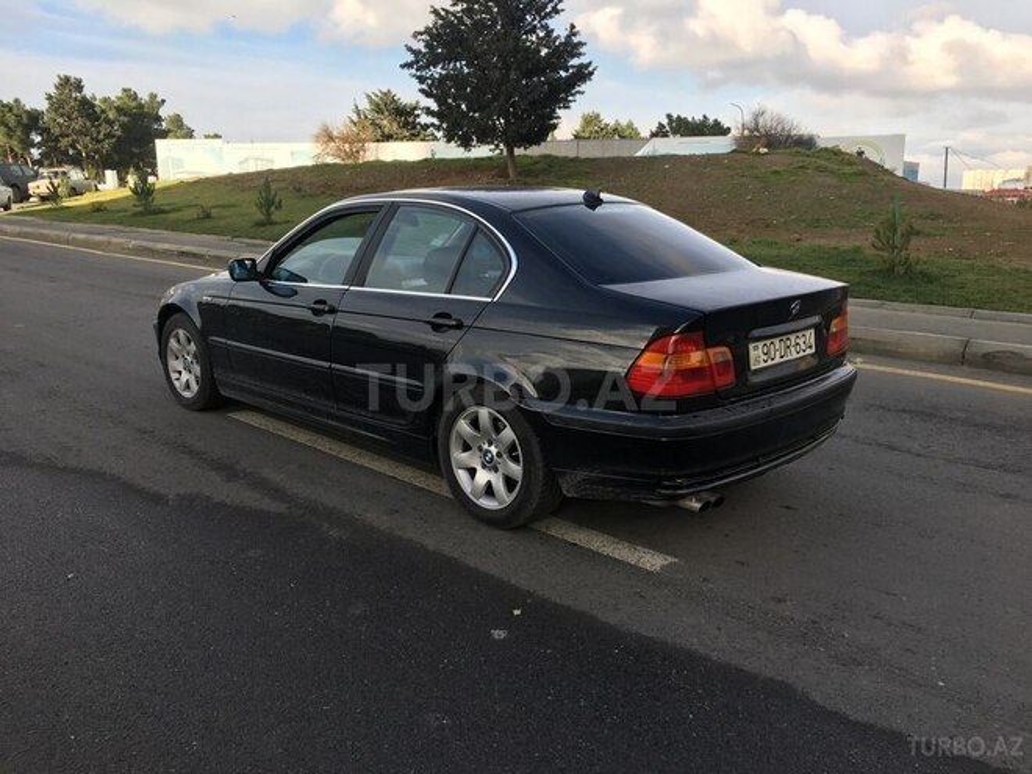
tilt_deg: -12.3
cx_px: 516
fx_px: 865
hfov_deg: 61.7
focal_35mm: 29
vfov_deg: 48.2
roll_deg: +0.9
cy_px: 387
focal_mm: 4.15
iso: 25
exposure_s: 1/557
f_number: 2.2
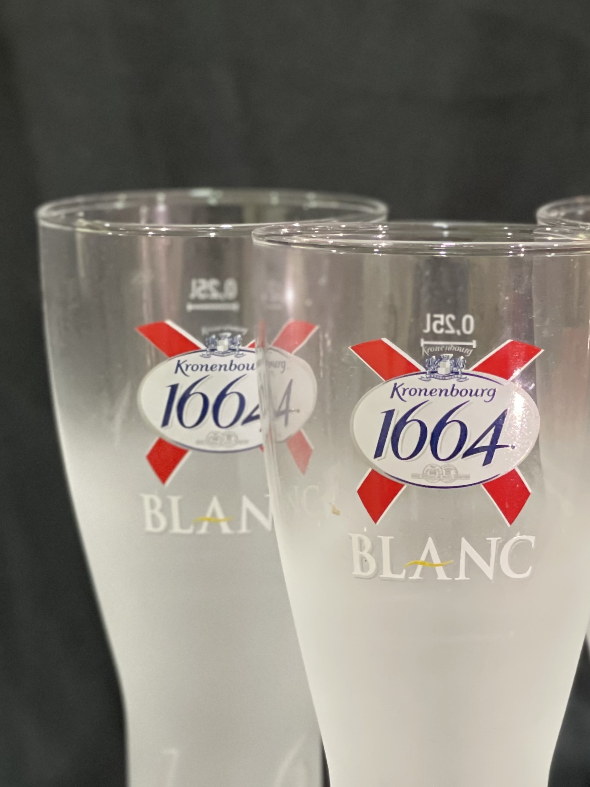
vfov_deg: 15.4
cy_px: 646
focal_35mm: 127
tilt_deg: -12.1
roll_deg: -0.3
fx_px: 2886
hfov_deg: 11.6
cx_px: 479
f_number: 2.2
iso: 400
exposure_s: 1/39
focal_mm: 7.5
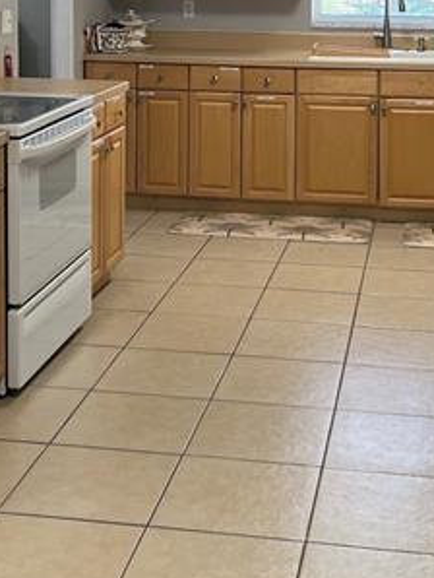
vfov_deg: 27.7
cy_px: 43
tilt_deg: -5.0
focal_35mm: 67
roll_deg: +0.3
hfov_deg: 22.0
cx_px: 238
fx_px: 1118
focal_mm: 5.7
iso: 100
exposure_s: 1/120
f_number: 1.5
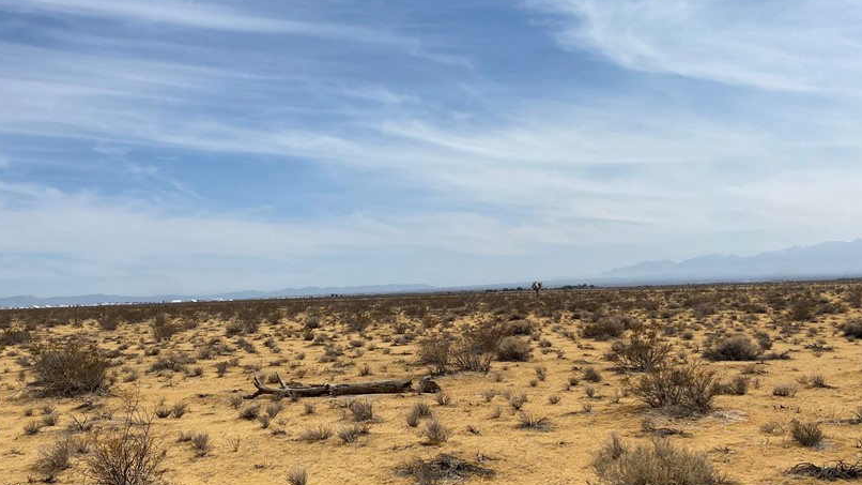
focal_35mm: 36
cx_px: 354
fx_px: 823
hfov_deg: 55.0
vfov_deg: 32.8
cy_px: 233
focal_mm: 4.25
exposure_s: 1/6757
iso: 32
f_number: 1.8
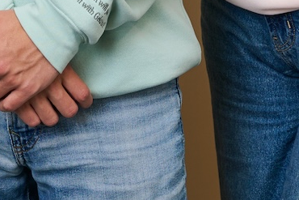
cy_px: -271
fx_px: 2243
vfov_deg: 5.0
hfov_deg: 7.6
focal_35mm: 270
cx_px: 41
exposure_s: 1/125
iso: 200
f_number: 4
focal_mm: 52
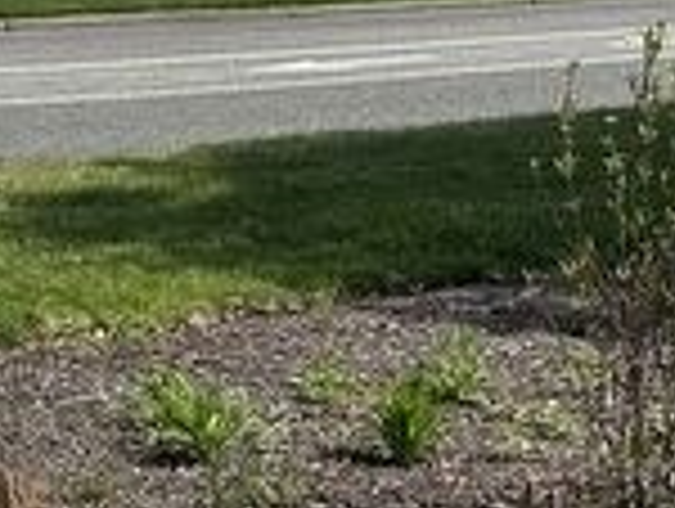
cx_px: 261
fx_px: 2500
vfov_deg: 11.4
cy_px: 616
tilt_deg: -19.0
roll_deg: -1.8
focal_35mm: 128
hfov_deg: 15.4
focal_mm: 6.86
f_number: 1.78
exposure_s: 1/3155
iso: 80
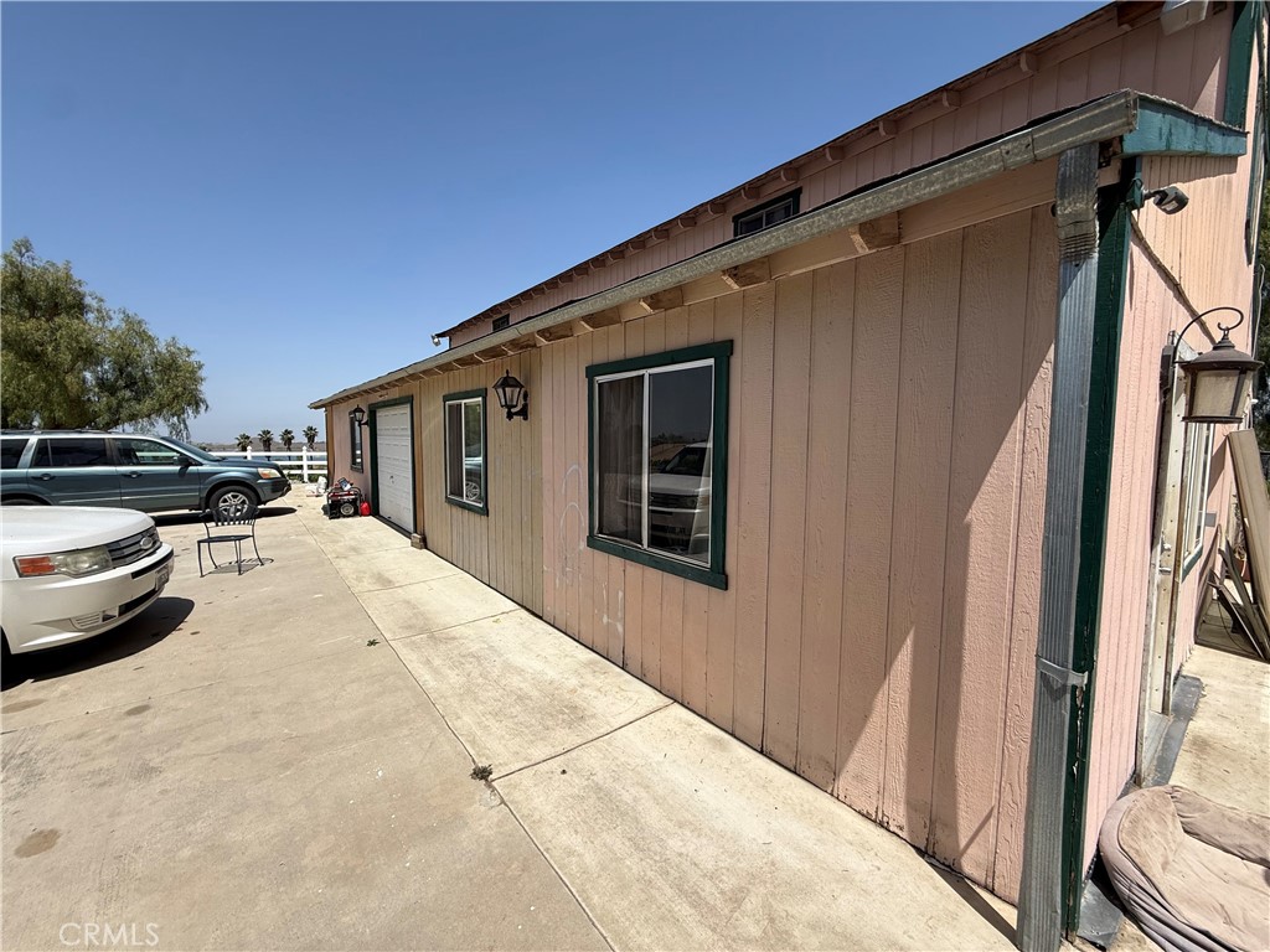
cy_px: 476
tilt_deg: -4.2
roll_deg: -0.3
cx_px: 635
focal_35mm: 14
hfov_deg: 102.1
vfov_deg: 85.7
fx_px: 514
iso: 50
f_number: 2.2
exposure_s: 1/2165
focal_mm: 2.22
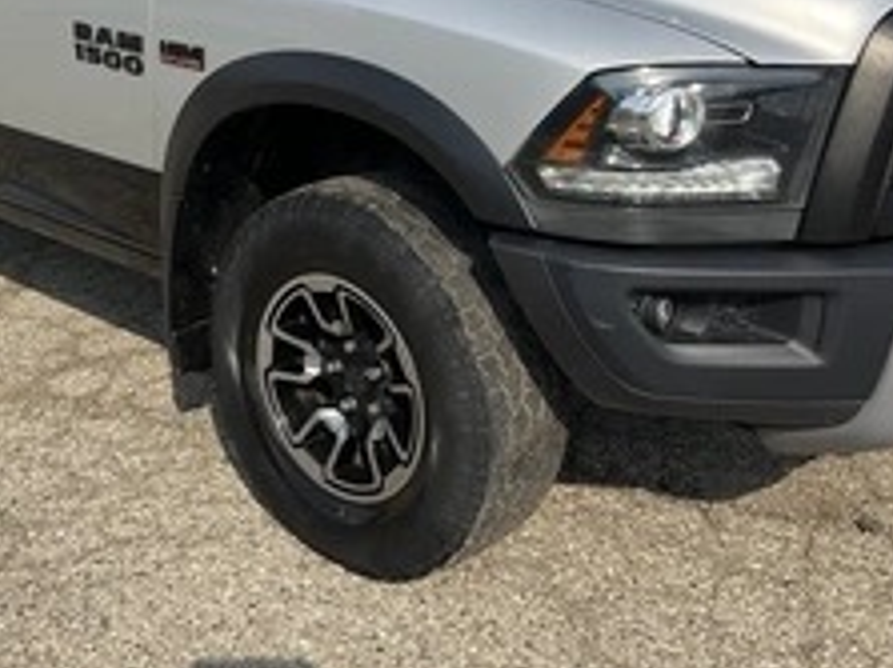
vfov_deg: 27.6
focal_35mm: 52
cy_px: 168
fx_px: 1341
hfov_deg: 36.7
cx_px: 344
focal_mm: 3
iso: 25
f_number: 1.8
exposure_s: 1/1786
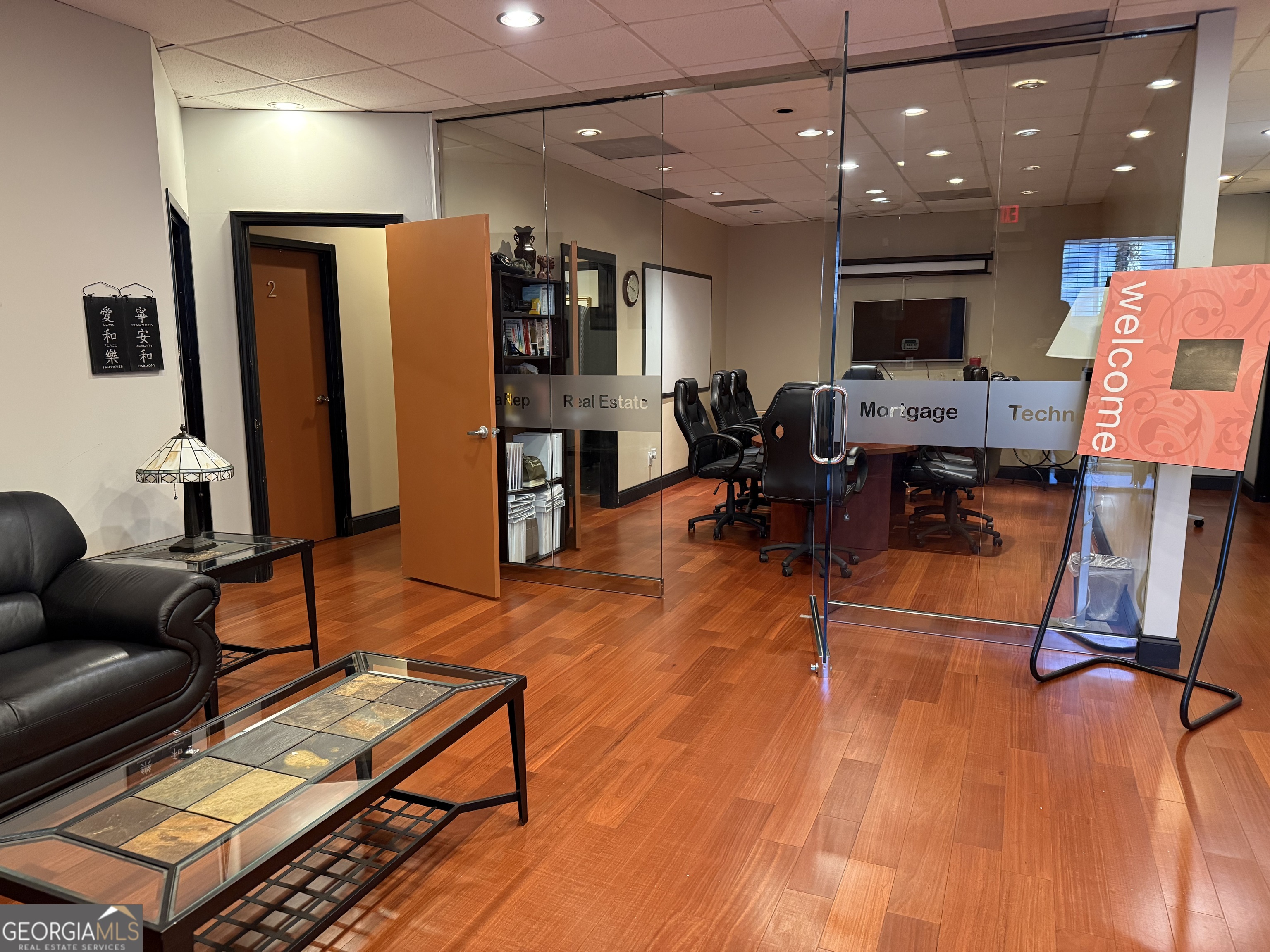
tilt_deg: -8.5
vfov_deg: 56.8
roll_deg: +0.2
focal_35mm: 24
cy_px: 476
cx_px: 635
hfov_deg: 71.6
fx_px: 881
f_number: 1.78
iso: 500
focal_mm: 6.76
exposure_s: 1/60
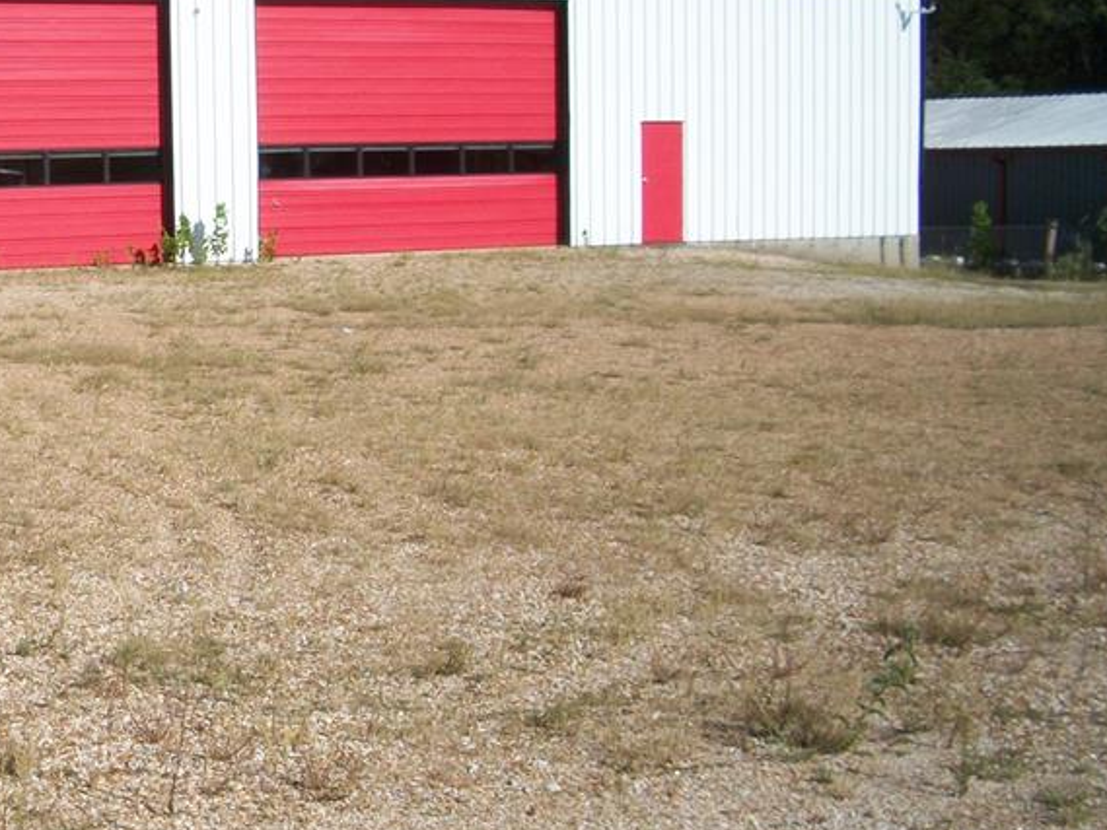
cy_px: 449
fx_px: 2015
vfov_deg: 23.3
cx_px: 132
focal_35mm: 63
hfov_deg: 29.6
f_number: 5.6
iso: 80
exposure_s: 1/500
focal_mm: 6.3
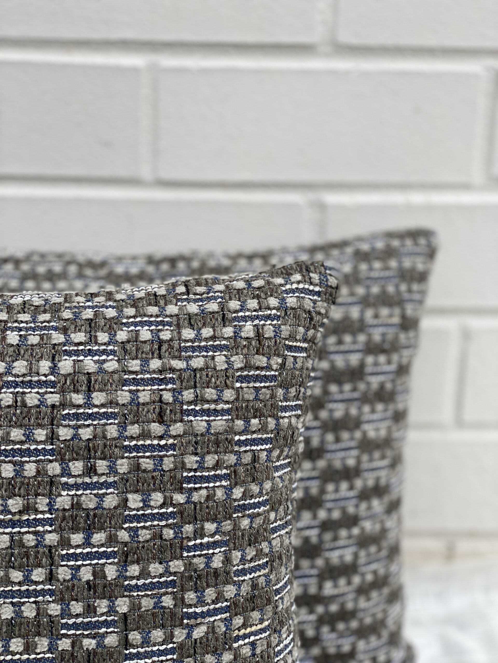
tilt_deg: -15.0
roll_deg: -1.8
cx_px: 249
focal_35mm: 52
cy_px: 332
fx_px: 997
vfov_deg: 36.8
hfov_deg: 28.0
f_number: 2
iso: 20
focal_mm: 6
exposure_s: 1/298
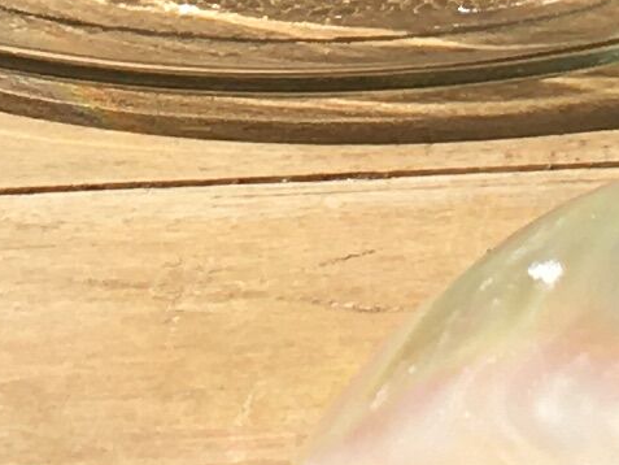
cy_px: -811
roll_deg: +1.1
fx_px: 4382
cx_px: 289
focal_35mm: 245
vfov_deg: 5.7
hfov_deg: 8.1
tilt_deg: -15.2
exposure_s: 1/2331
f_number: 2.2
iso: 25
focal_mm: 4.15
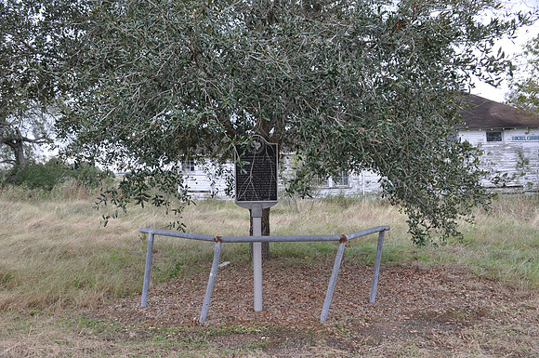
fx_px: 538
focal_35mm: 36
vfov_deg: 36.8
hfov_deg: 53.2
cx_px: 270
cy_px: 179
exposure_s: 1/40
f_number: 6.3
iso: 200
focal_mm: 24
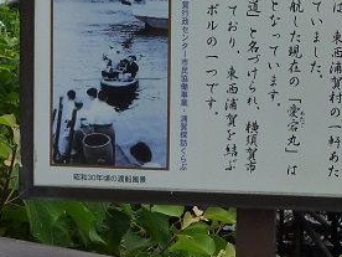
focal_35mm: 88
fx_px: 869
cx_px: 276
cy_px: -17
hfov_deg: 22.0
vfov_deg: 16.3
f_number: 4
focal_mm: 4.4
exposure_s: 1/640
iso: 125
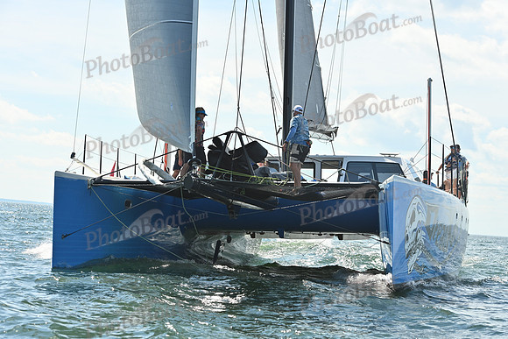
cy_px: 170
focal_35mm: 92
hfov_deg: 22.1
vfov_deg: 14.9
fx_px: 1298
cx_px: 254
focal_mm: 92
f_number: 8
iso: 250
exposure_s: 1/1000
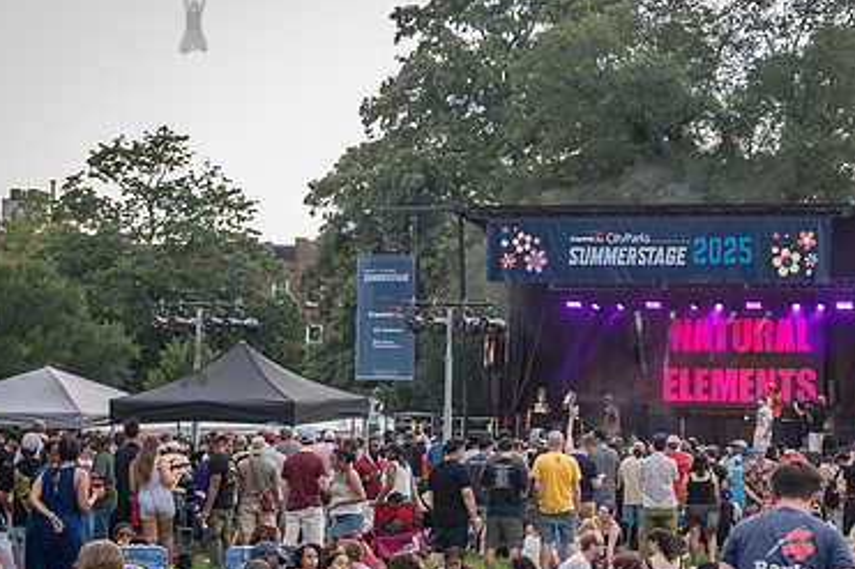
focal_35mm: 113
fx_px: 2682
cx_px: 638
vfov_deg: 12.1
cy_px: 347
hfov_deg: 18.0
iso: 1000
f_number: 4.5
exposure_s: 1/640
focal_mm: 70
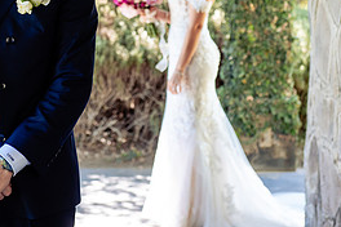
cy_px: -17
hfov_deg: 15.1
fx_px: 1288
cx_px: 134
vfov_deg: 10.0
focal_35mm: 136
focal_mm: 62
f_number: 4
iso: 400
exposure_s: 1/125
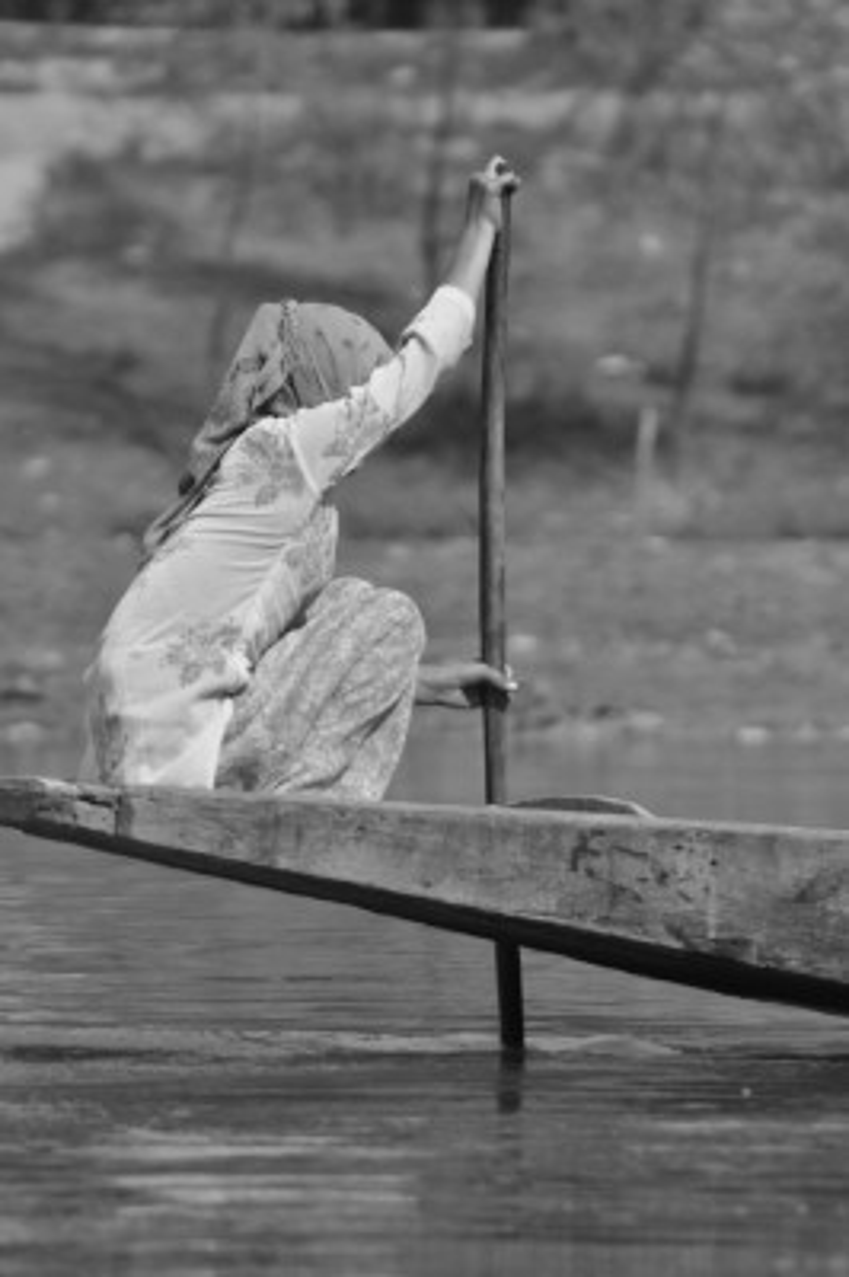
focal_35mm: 450
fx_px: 15945
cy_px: 638
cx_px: 424
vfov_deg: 4.6
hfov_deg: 3.0
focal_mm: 300
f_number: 6.3
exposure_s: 1/1600
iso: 400
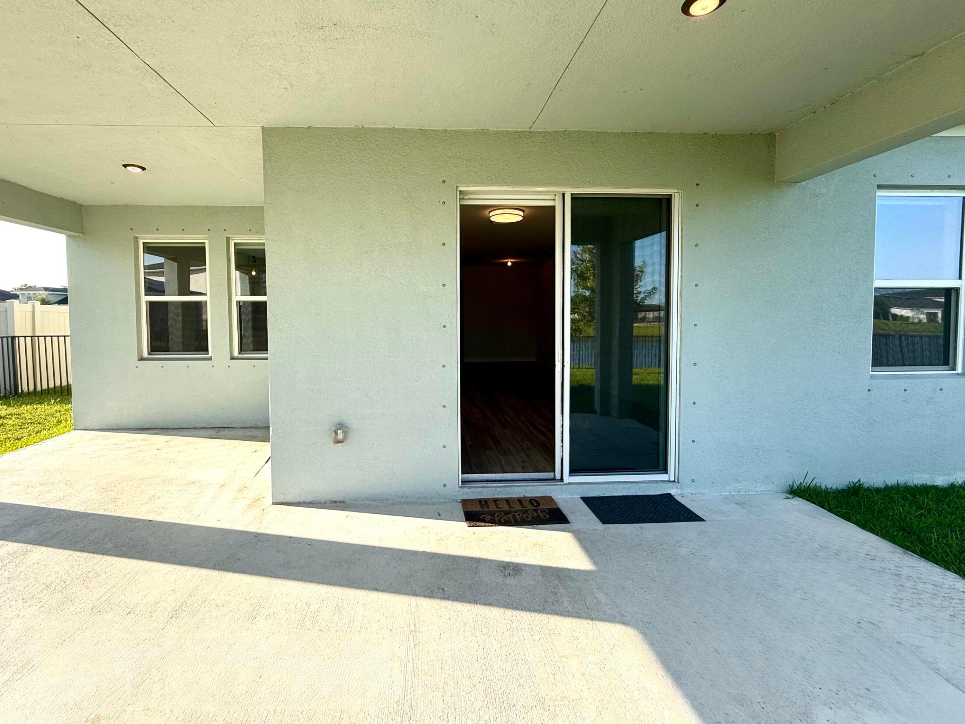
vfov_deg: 78.0
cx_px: 449
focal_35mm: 16
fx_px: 446
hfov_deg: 94.4
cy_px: 333
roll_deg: +0.3
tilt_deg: -2.2
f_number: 2.2
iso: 50
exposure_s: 1/430
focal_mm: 2.22
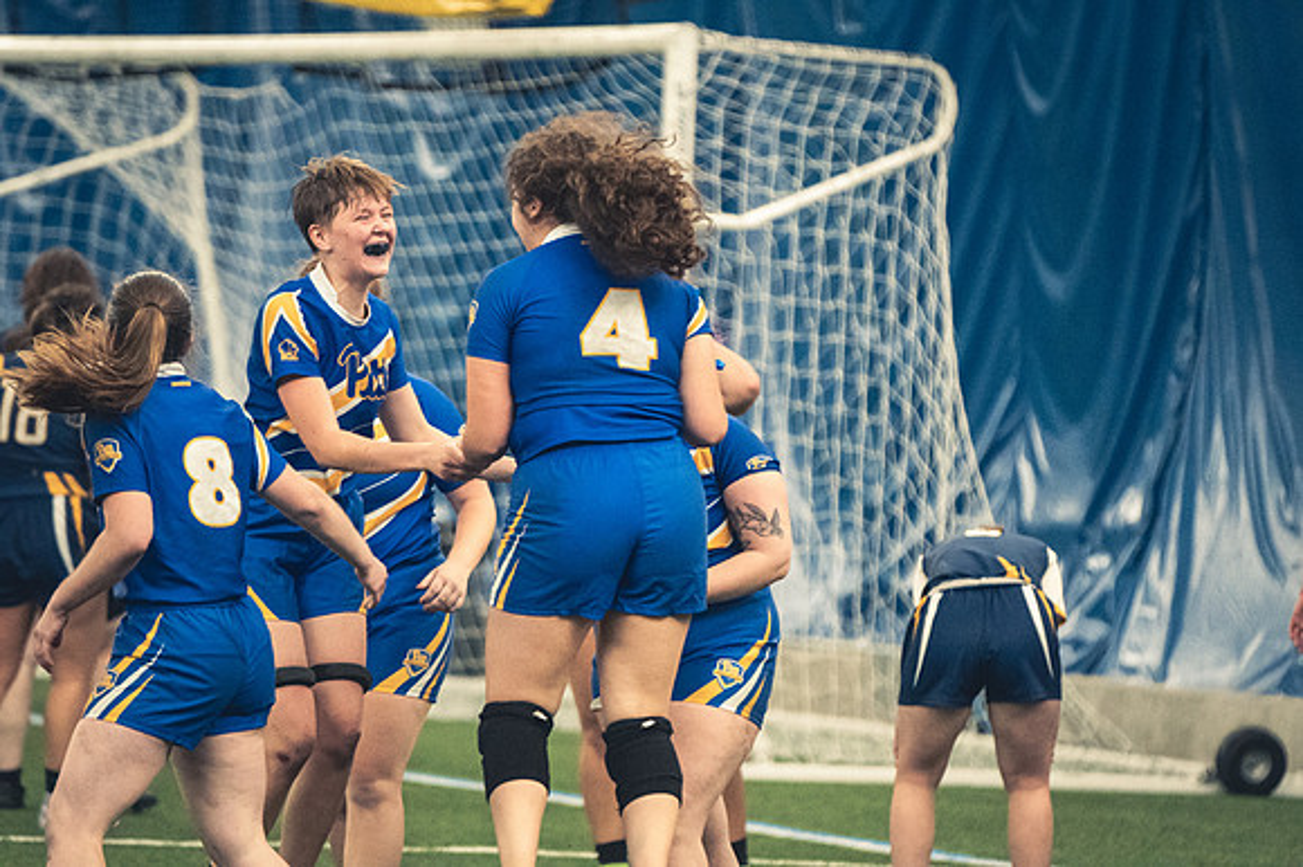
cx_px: 652
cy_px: 434
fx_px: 10852
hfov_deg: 6.9
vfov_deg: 4.6
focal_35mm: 300
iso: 12800
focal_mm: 200
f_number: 2.8
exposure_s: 1/500
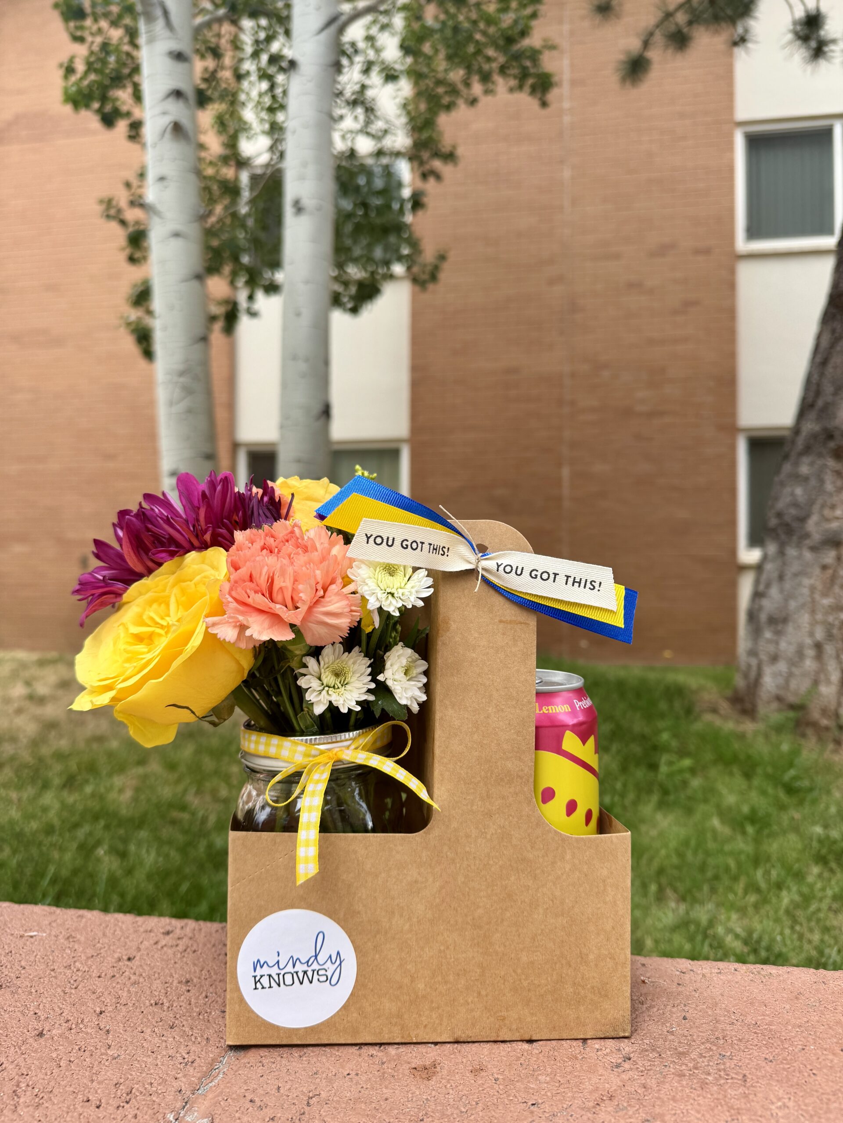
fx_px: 779
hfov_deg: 56.8
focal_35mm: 24
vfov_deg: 71.6
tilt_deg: +2.0
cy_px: 562
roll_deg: +0.0
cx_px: 422
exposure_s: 1/588
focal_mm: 6.76
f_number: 1.78
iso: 80
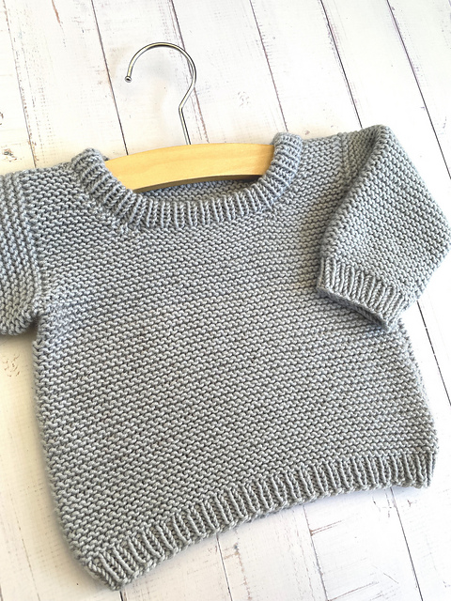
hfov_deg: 53.1
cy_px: 300
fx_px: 452
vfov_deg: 67.3
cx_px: 226
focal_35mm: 26
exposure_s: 1/121
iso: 40
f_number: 1.6
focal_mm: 4.2
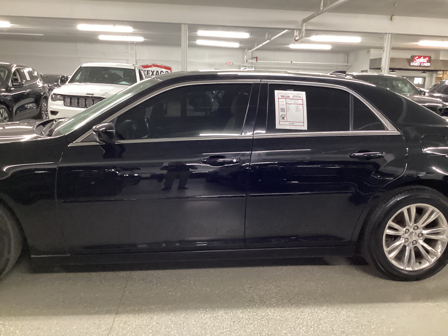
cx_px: 224
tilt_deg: -14.8
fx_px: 401
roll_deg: -1.0
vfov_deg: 45.4
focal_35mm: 31
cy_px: 168
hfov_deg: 58.4
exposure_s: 1/40
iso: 320
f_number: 2.4
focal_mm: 3.3
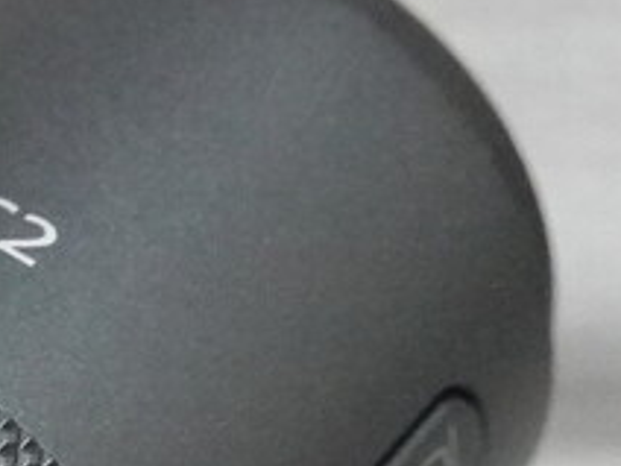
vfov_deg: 4.7
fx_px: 5651
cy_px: 563
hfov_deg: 6.3
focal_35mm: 315
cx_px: 114
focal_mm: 21.56
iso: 3200
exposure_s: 1/60
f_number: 5.6
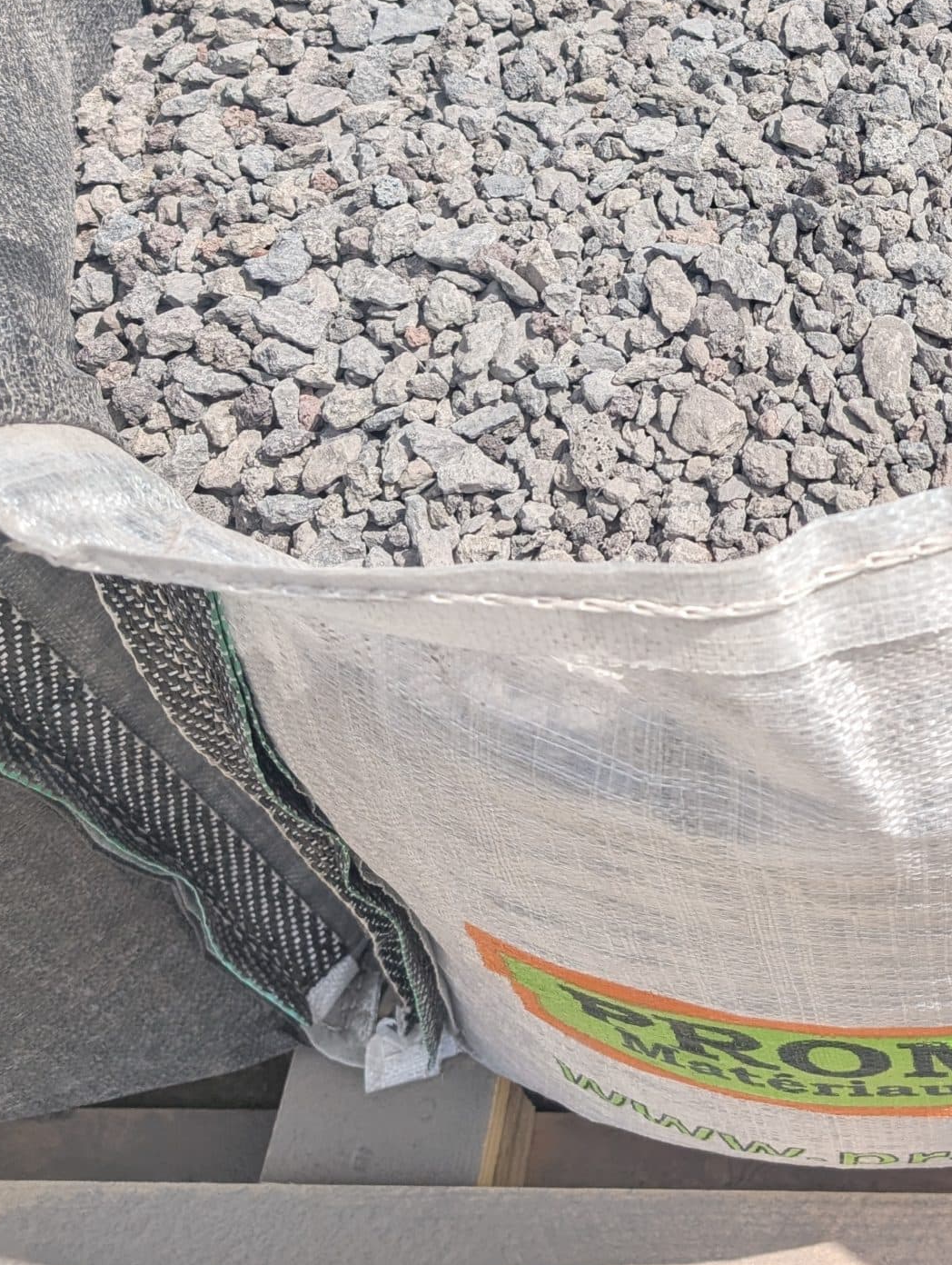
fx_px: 1829
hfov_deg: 27.8
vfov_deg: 35.7
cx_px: 912
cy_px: 105
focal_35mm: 50
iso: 23
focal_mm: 6.9
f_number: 1.68
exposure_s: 1/1280
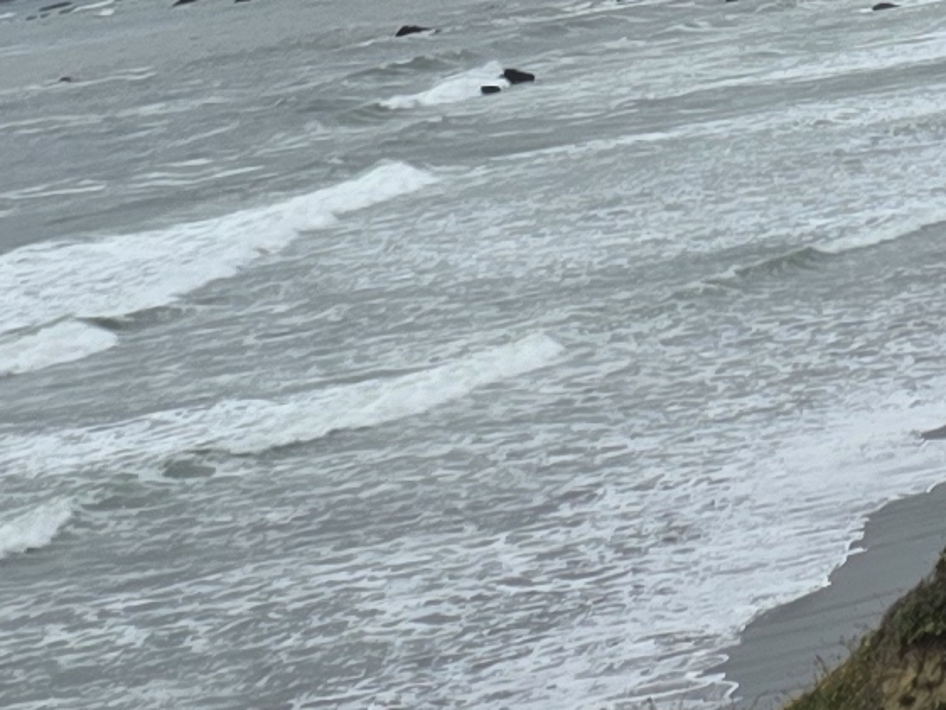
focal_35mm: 164
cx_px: 978
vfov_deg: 8.2
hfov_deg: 11.9
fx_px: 4483
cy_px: -1057
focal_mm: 6.25
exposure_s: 1/7944
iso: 50
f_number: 1.7
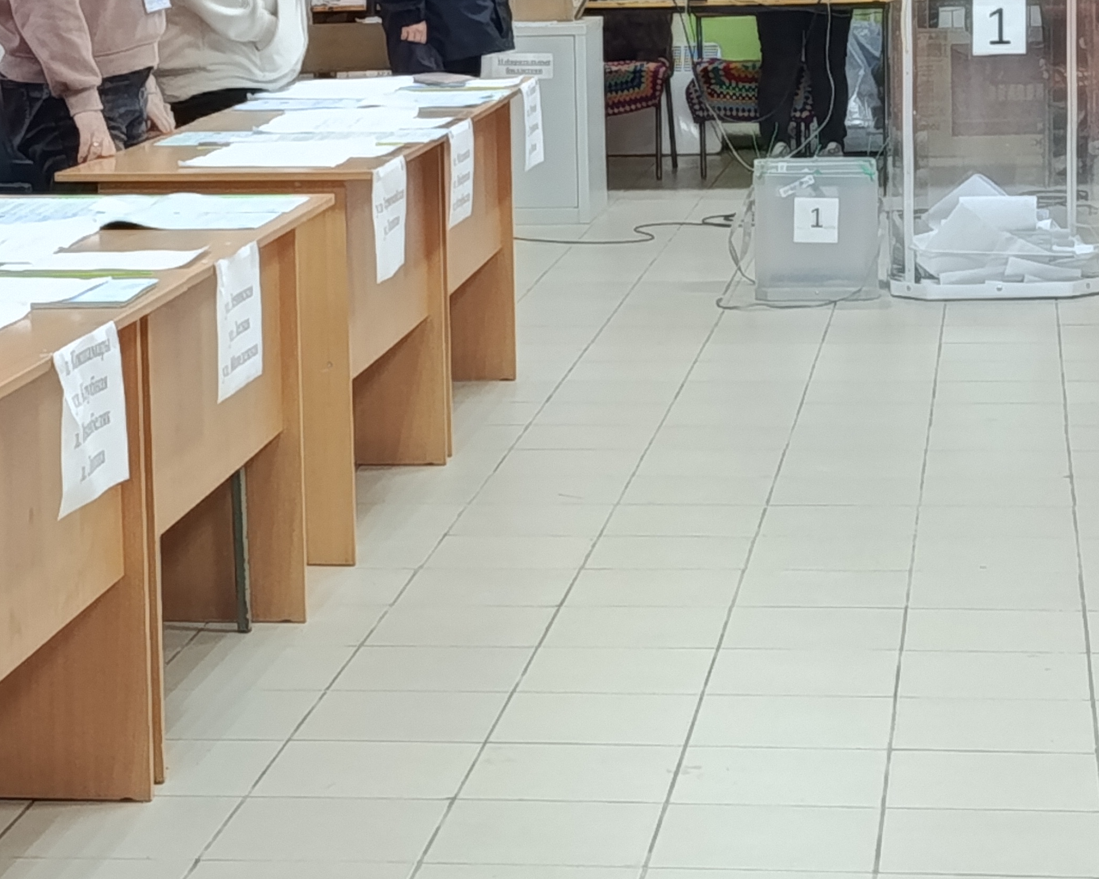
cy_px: 253
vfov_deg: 14.4
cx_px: 479
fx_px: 3480
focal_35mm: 107
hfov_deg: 17.9
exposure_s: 1/50
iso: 588
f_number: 1.7
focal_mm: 5.24
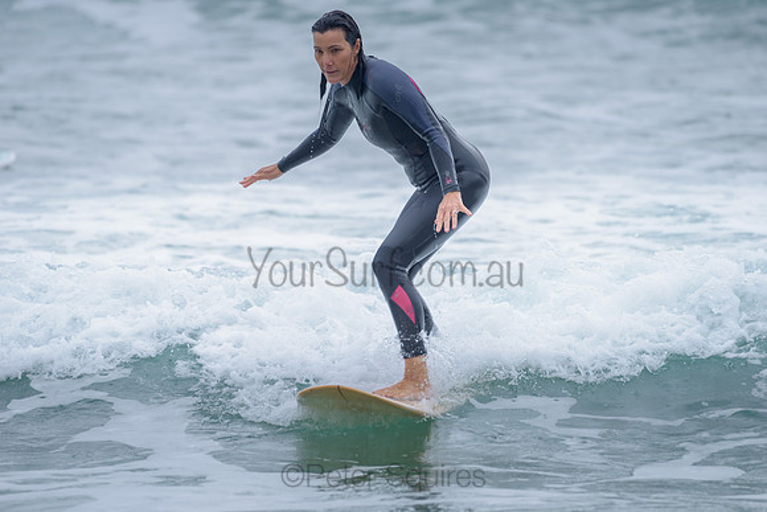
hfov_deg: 4.1
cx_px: 384
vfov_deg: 2.8
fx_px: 10655
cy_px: 256
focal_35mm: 500
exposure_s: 1/1250
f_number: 5.6
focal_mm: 500
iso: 280
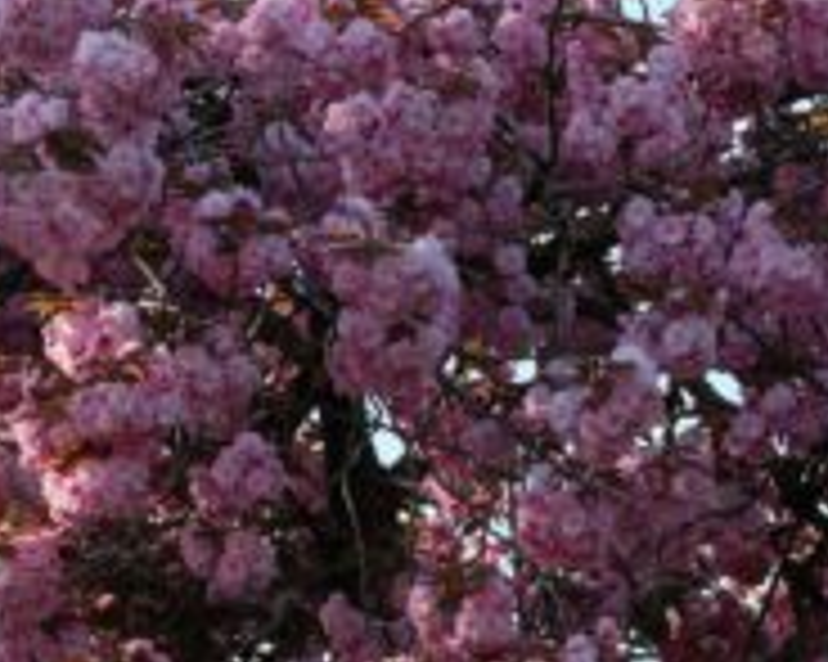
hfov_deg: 6.6
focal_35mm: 293
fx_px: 7176
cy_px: 263
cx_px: 400
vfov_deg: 5.3
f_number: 6.4
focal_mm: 37.4
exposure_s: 1/250
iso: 250
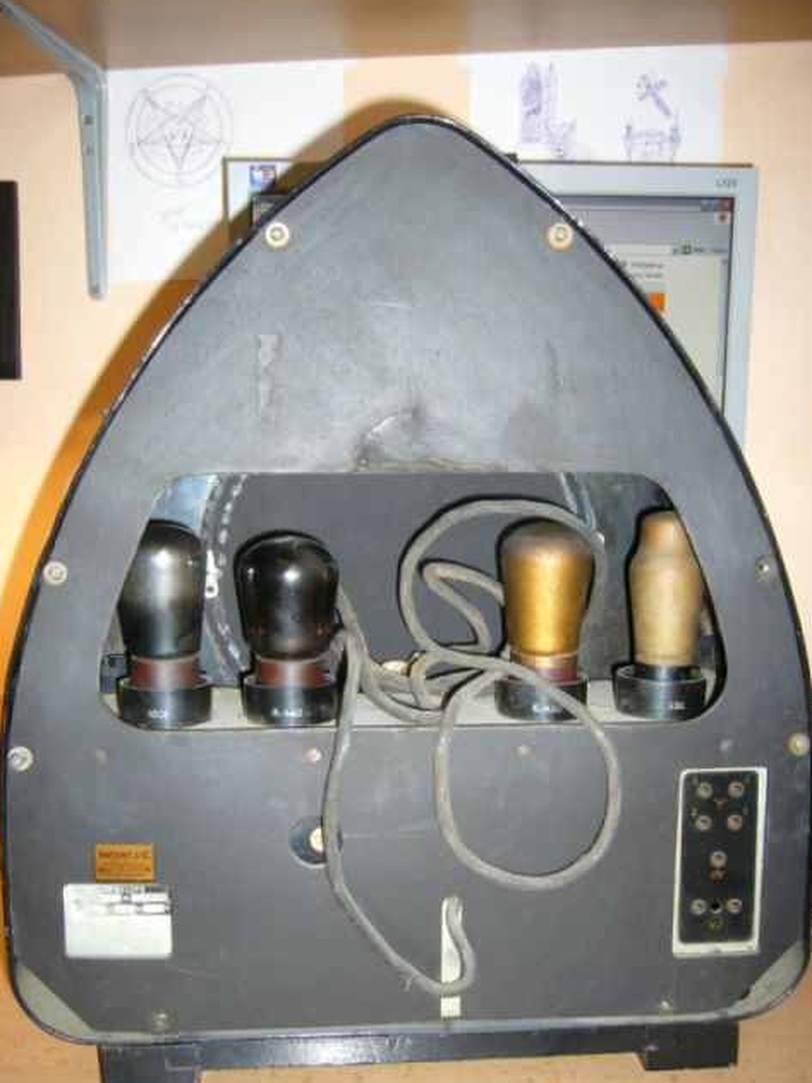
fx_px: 1158
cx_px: 415
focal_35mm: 37
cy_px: 550
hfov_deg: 38.7
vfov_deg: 50.1
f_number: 2.8
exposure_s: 1/30
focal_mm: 5.8
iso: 100
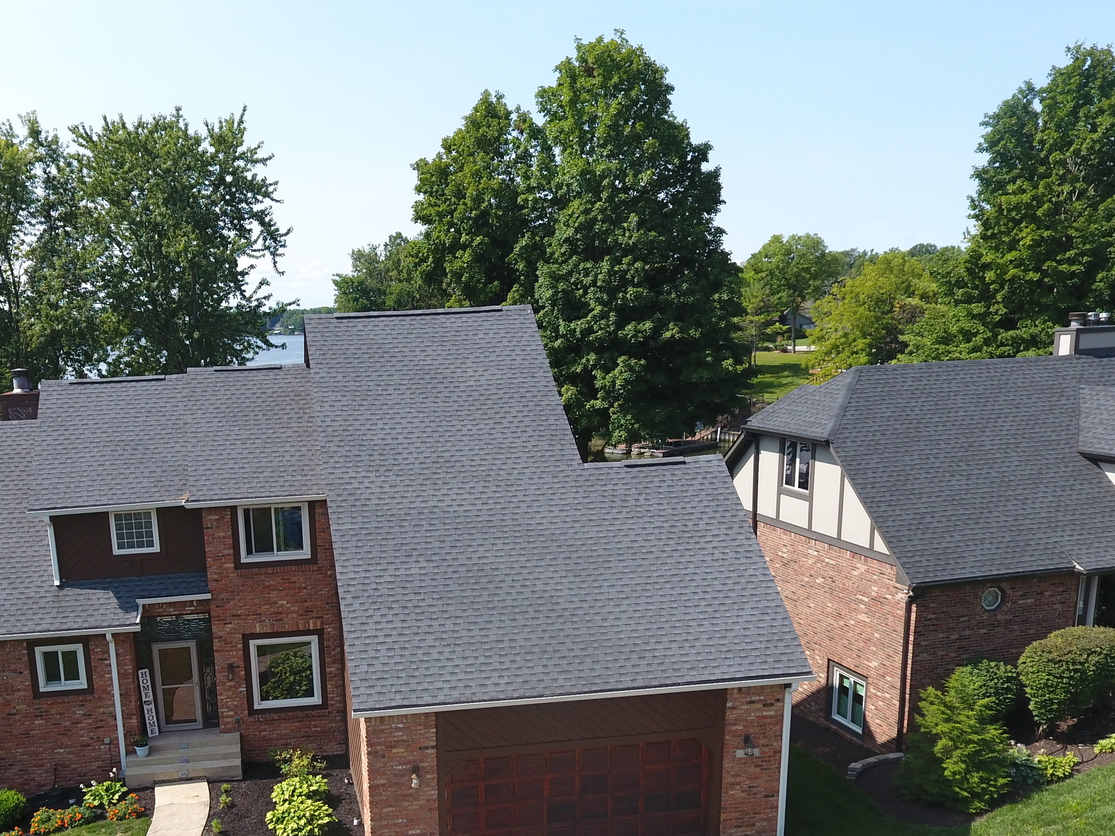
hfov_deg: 54.4
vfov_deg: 42.0
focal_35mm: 33
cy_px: 592
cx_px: 381
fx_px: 1063
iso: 100
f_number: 2.8
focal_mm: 3.61
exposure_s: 1/470
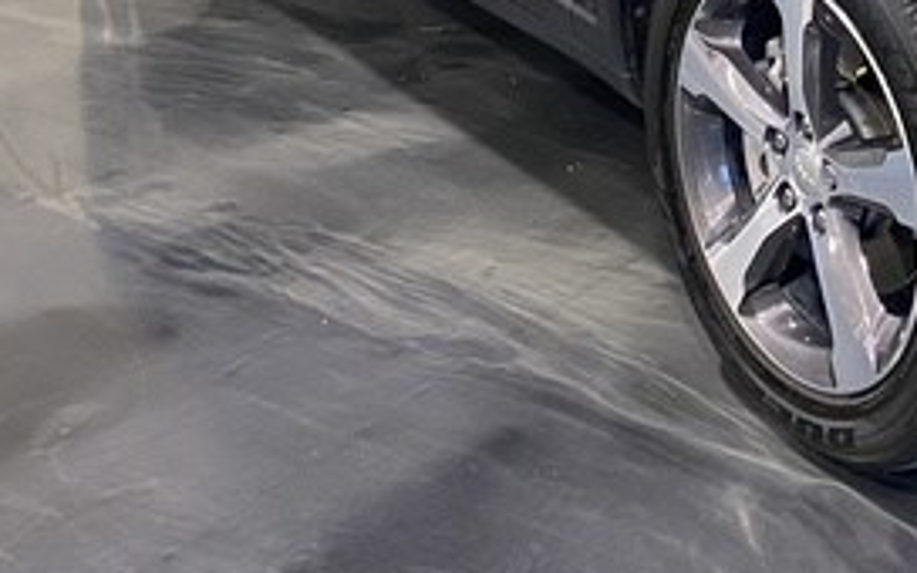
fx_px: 1874
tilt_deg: -8.5
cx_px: 888
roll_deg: +1.0
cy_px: -307
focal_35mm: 75
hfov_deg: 26.2
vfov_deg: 15.9
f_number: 1.8
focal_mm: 4.25
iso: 100
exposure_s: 1/60
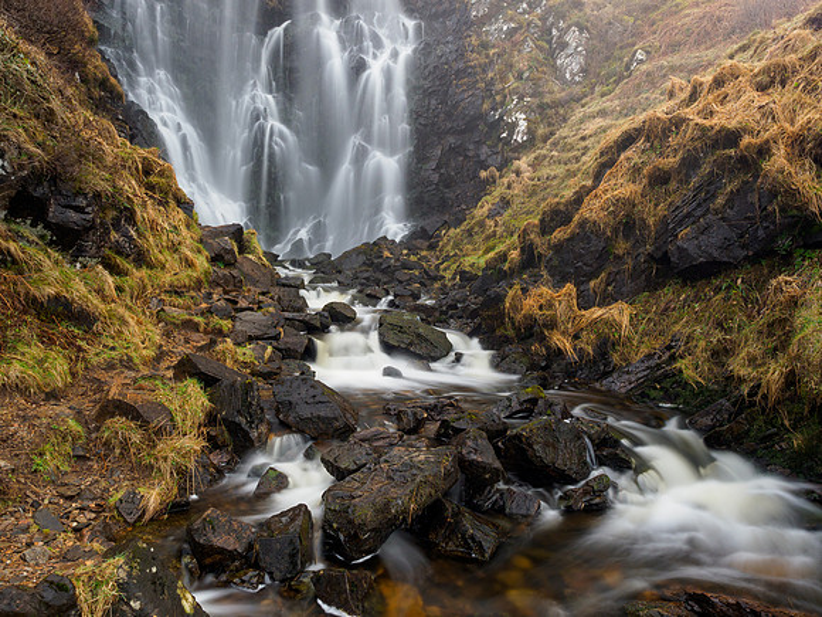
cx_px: 411
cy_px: 308
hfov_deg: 71.6
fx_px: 570
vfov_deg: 56.8
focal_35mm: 24
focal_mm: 12
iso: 200
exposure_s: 5
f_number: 7.1
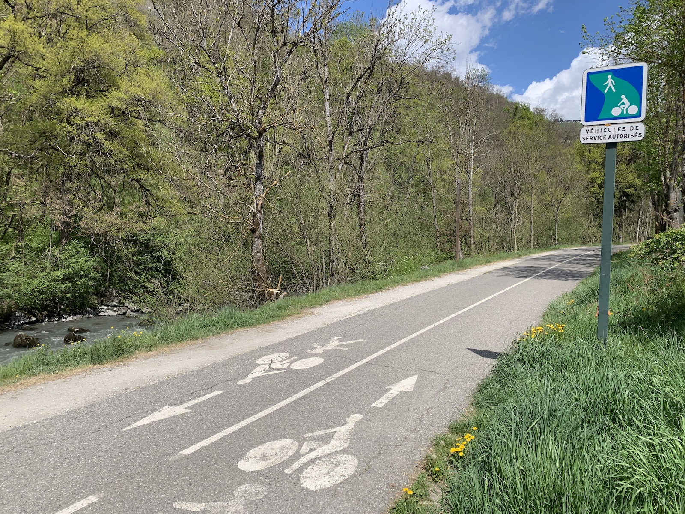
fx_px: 515
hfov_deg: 67.3
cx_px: 342
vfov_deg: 53.1
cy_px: 257
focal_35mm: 26
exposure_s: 1/2545
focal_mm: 4.25
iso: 25
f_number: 1.8
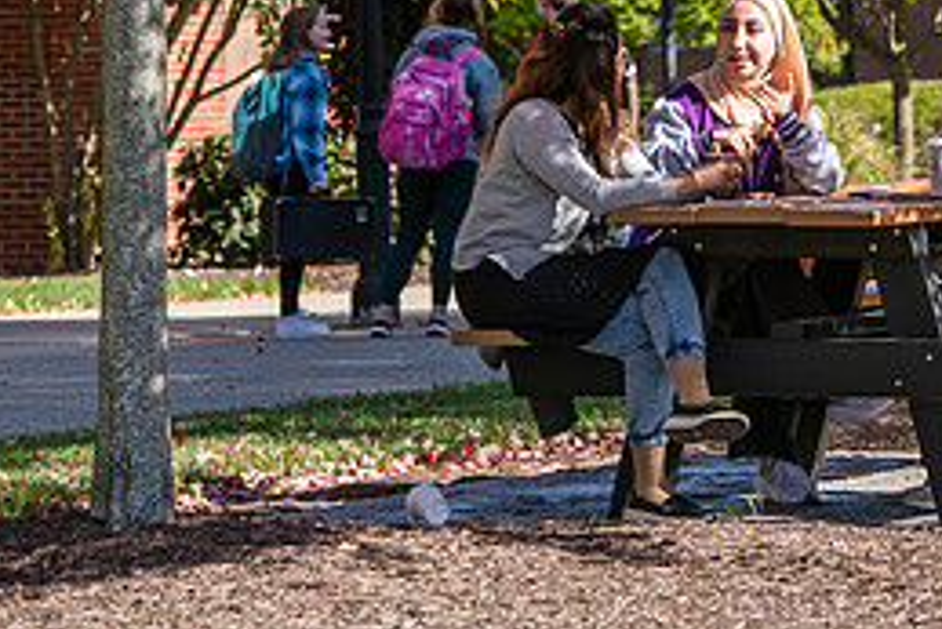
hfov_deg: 7.5
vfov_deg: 5.0
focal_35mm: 273
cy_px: -71
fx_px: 7147
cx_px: 778
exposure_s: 1/250
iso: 160
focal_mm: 122
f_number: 6.3
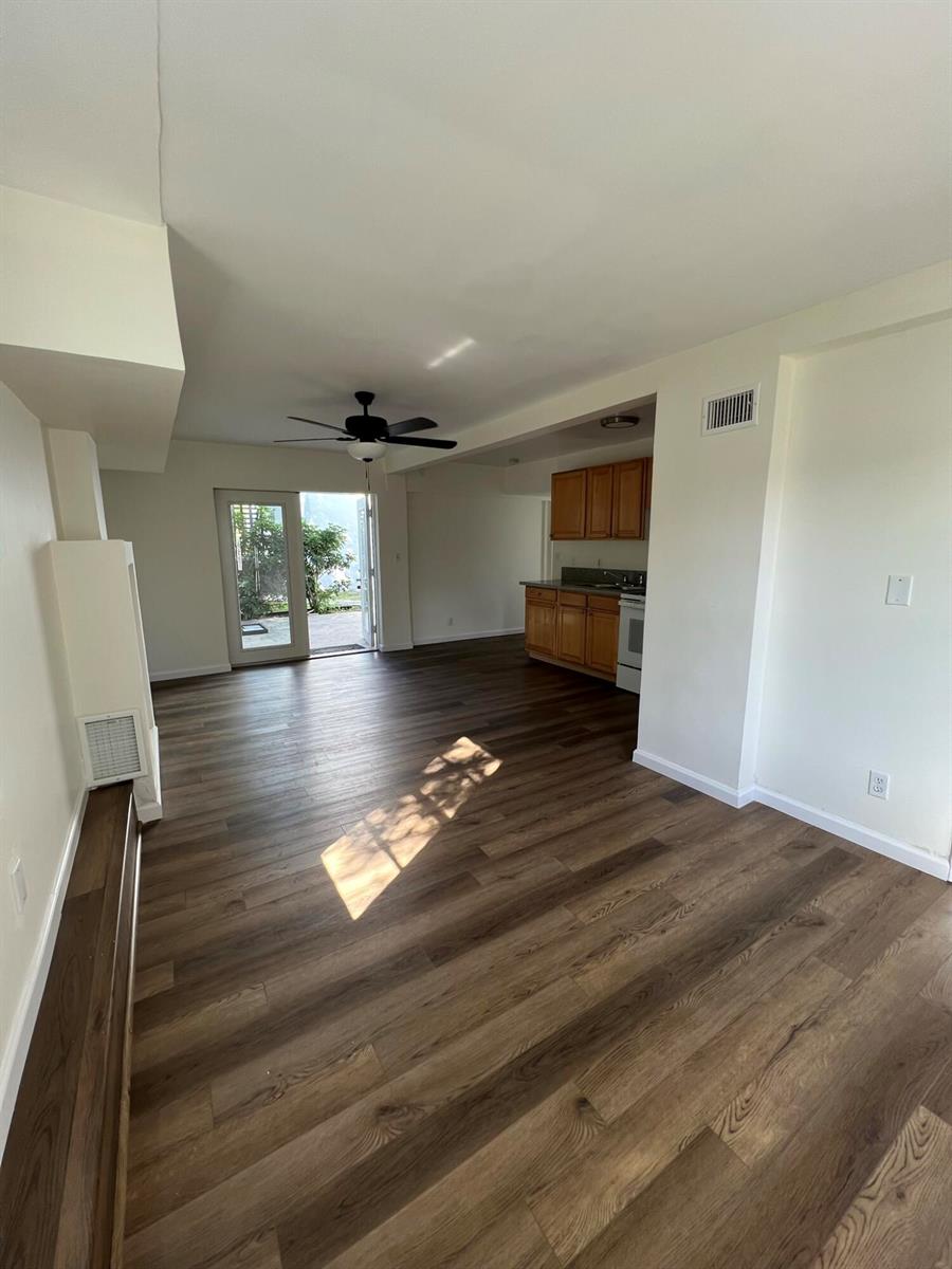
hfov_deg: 89.9
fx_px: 477
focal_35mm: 13
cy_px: 634
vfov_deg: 106.2
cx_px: 476
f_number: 1.8
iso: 64
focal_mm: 1.57
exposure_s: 1/99
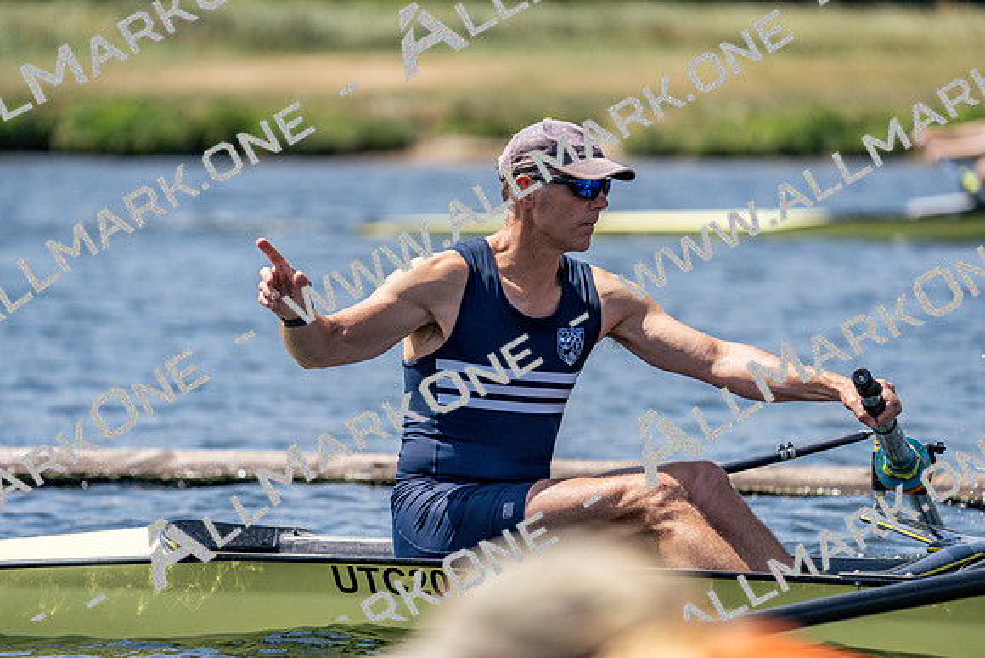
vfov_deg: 3.6
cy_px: 329
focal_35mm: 385
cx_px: 492
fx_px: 10536
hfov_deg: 5.4
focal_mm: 385
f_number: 6.3
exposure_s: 1/2000
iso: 320
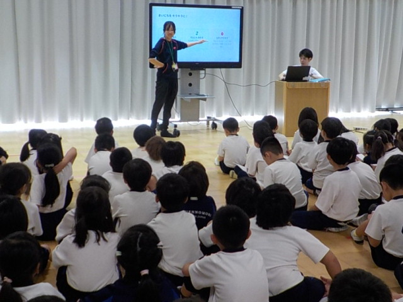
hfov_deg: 60.0
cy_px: 151
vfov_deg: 46.8
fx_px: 349
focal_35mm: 30
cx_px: 202
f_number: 3.3
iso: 125
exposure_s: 1/40
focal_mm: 4.1
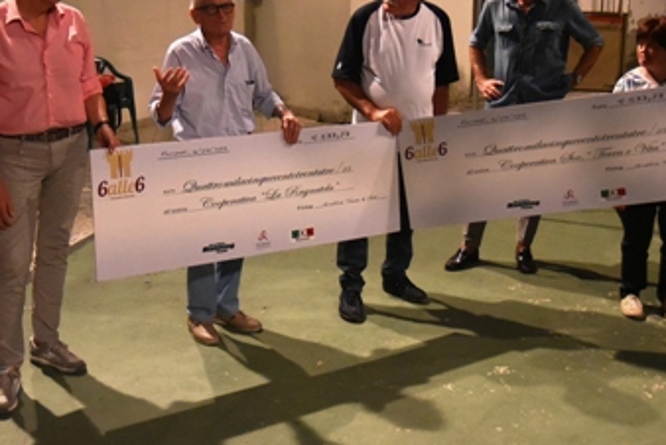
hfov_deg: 37.5
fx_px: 981
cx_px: 335
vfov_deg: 25.3
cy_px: 113
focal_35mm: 53
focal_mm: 28
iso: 7200
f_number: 4.2
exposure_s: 1/200
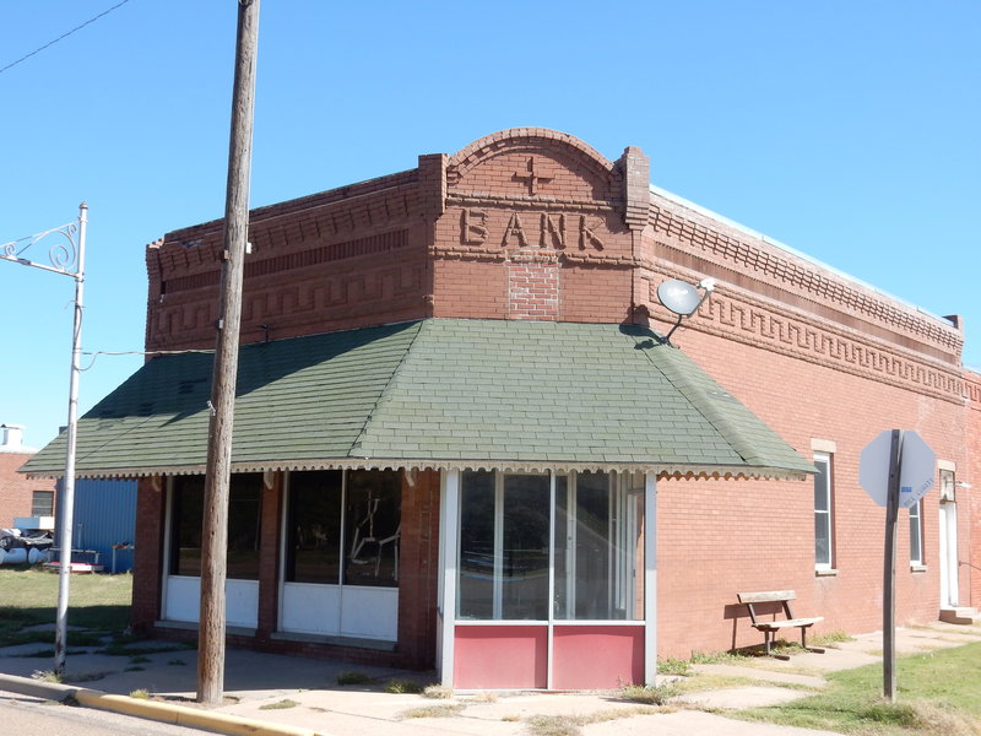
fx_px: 1219
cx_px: 490
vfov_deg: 33.6
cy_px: 368
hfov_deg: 43.9
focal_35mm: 43
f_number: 4.2
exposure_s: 1/640
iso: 125
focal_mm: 7.6
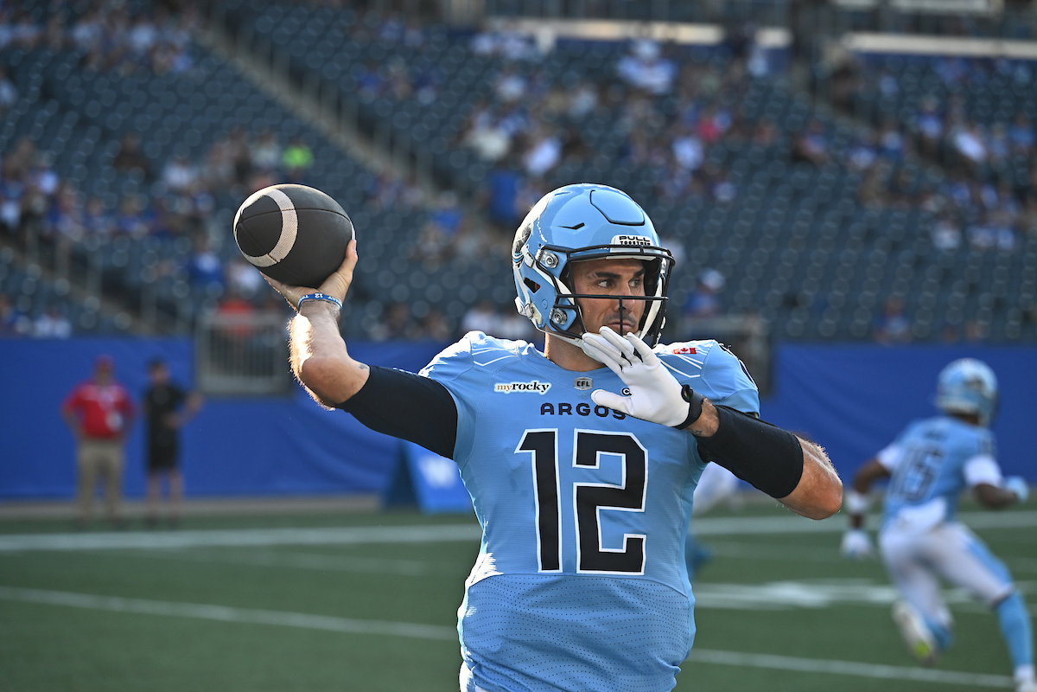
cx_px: 518
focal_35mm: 130
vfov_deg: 10.5
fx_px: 3744
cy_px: 346
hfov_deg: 15.8
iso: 640
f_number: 4
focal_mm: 130
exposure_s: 1/2000
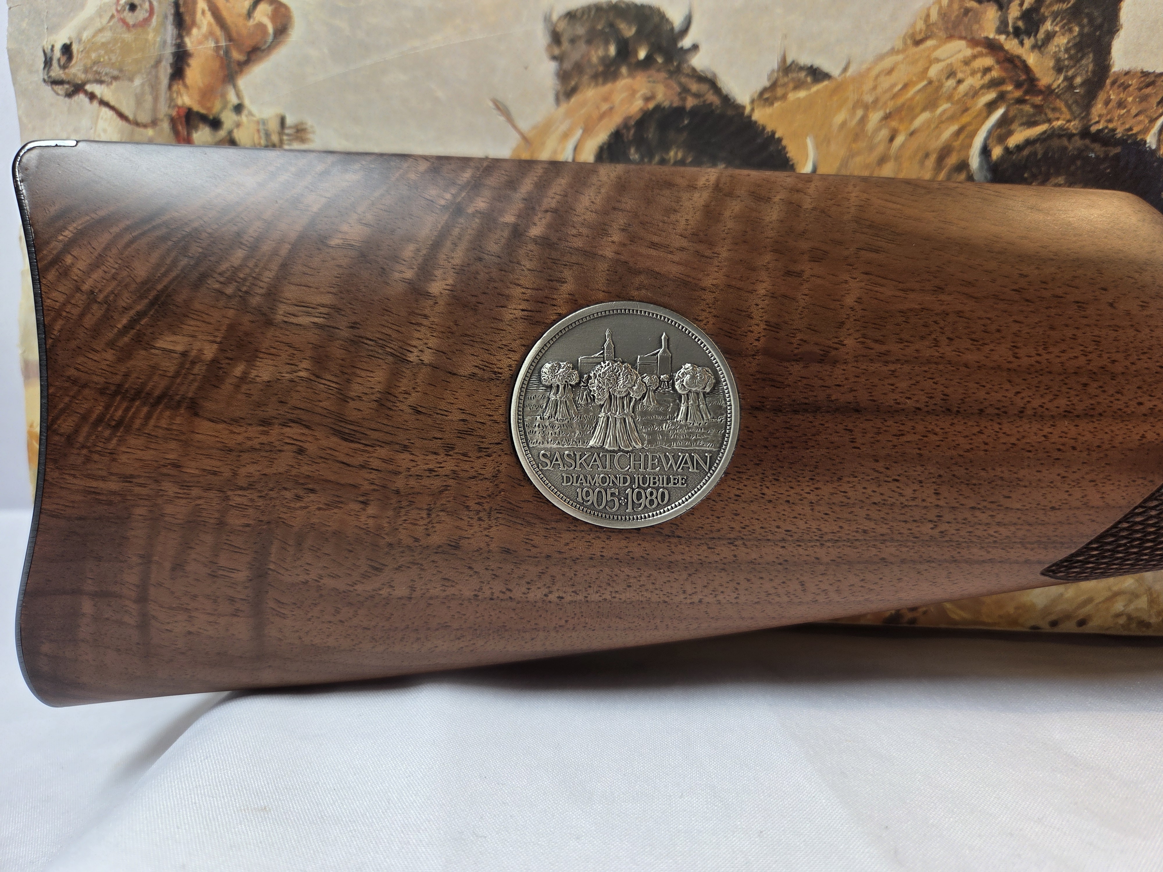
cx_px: 582
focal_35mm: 23
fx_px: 773
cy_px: 436
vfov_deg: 58.9
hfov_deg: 73.9
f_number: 1.8
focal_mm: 5.4
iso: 25
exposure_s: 1/139
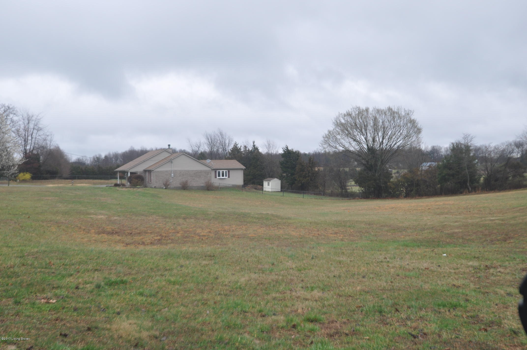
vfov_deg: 36.8
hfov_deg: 53.2
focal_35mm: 36
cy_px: 175
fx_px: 526
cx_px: 264
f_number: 5.6
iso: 220
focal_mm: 24
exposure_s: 1/125
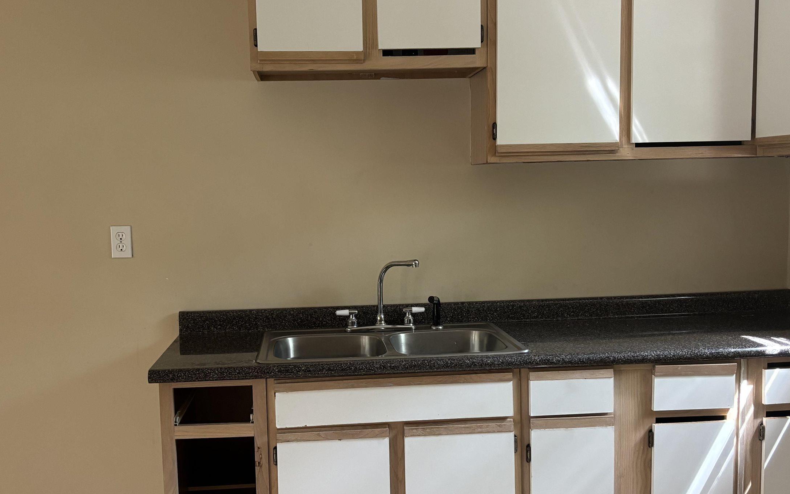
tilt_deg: -5.8
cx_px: 389
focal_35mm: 39
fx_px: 840
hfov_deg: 50.4
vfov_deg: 32.7
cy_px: 273
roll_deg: +2.0
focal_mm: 5.96
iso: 250
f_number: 1.6
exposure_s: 1/60
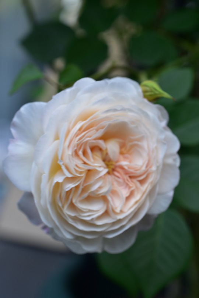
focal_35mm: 60
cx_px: 100
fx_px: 497
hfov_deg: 22.6
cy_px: 149
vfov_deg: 33.4
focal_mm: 40
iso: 250
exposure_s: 1/60
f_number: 9
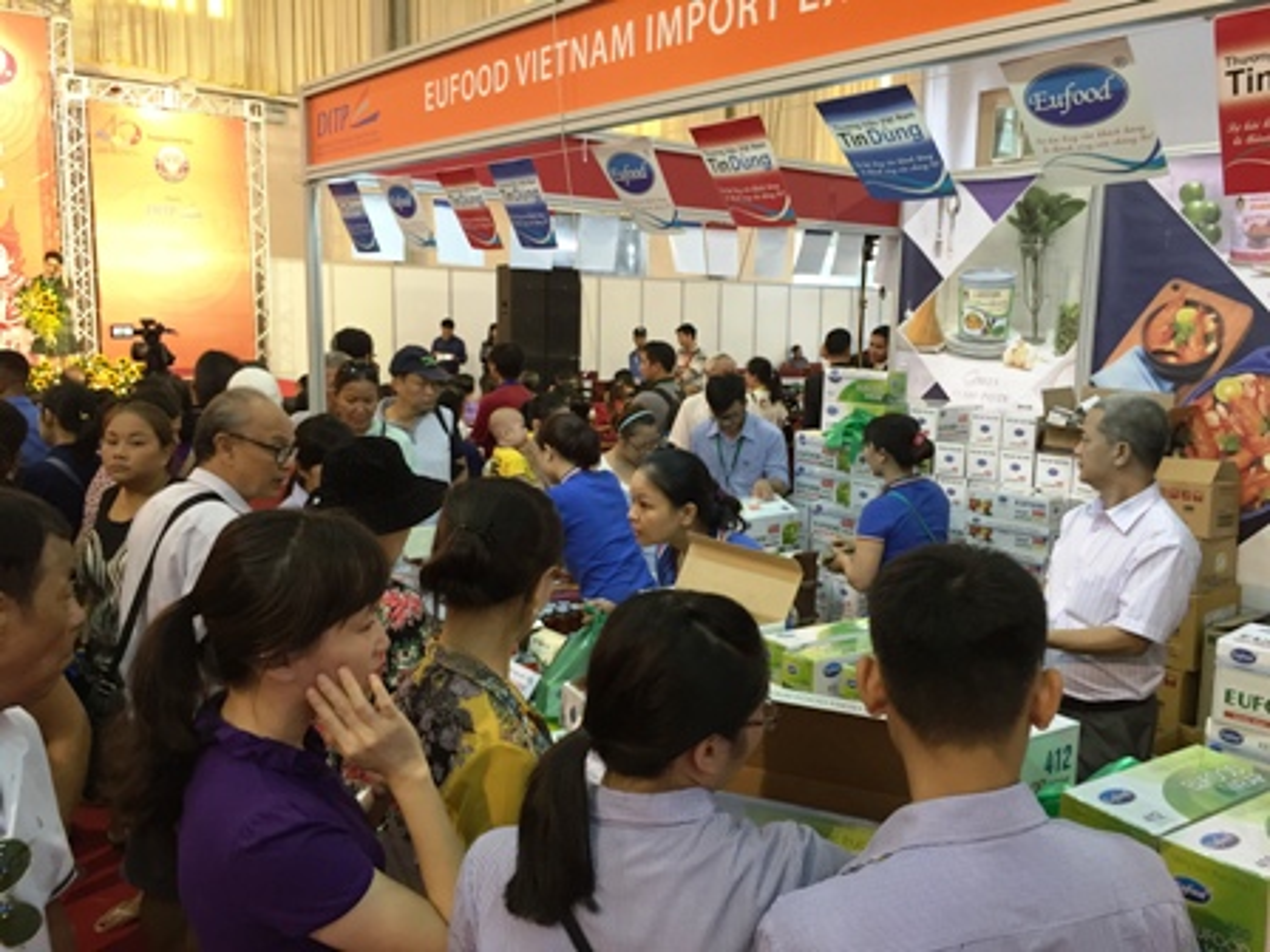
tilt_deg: -8.8
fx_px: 1064
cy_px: 476
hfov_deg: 61.7
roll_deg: -3.4
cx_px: 635
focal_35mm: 29
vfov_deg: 48.2
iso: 125
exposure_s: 1/33
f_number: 2.2
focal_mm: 4.15
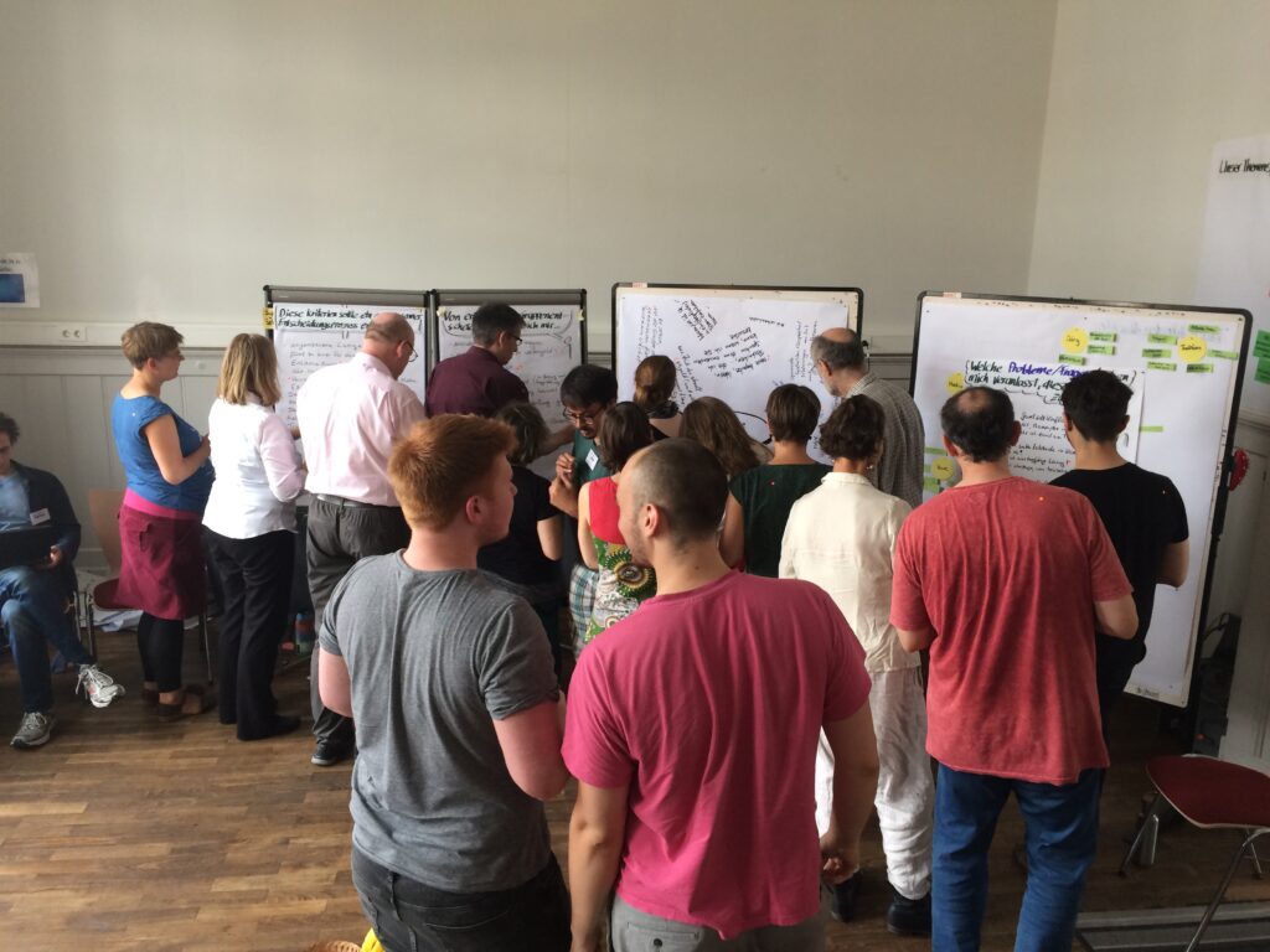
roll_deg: +0.6
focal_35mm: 29
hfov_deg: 61.7
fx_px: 1064
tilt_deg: -14.5
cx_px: 635
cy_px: 476
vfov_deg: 48.2
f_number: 2.2
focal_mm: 4.15
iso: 40
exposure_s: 1/33
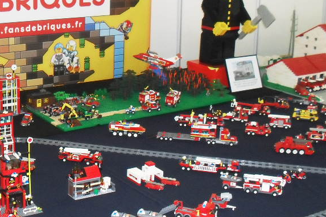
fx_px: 589
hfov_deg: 30.2
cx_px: 67
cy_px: 57
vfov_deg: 20.8
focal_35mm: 65
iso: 240
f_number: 3.2
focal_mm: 6.3
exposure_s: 1/45
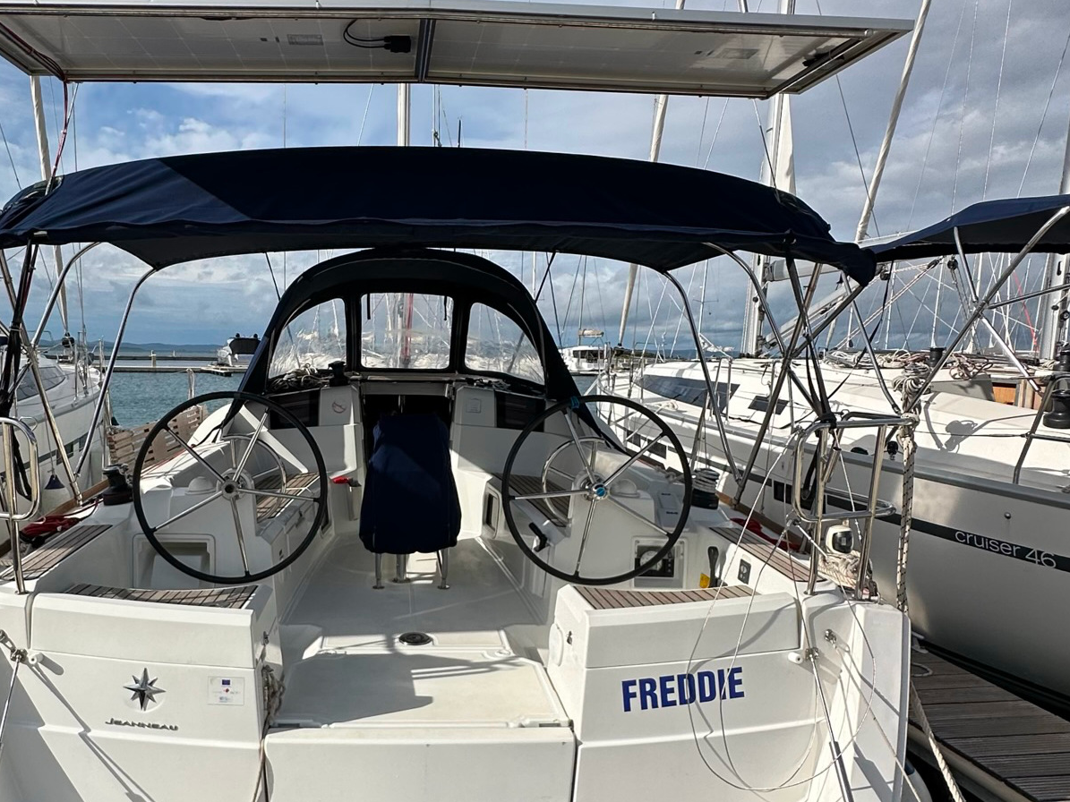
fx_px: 556
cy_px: 428
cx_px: 414
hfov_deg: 86.3
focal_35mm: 18
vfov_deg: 71.5
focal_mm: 2.22
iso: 50
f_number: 2.2
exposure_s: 1/4132
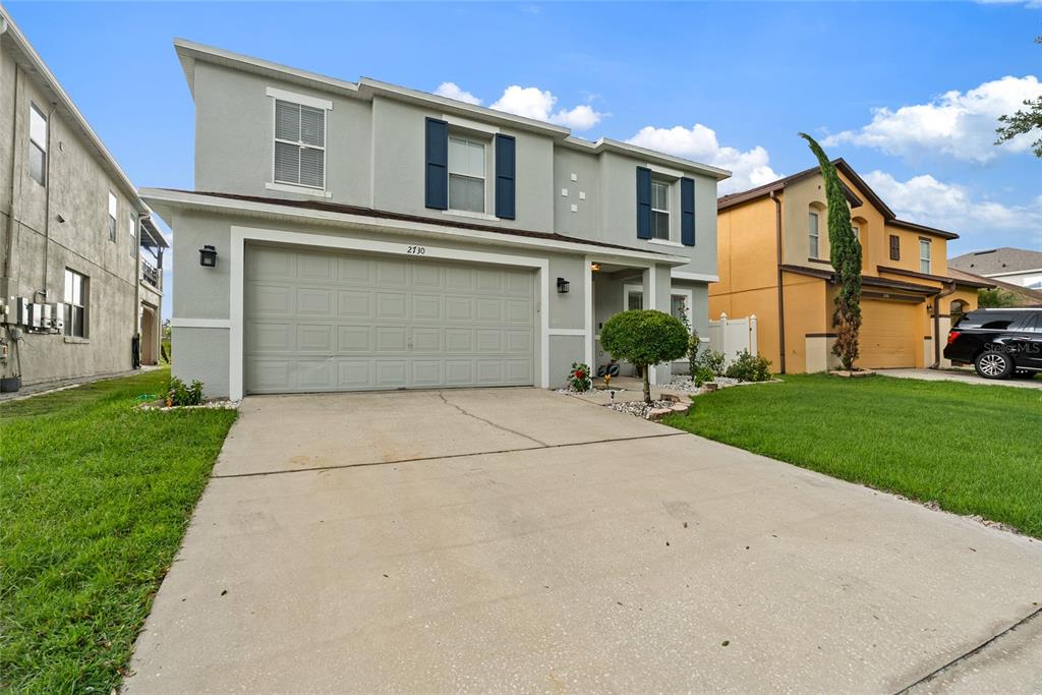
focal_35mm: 16
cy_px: 348
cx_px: 521
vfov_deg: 73.8
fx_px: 463
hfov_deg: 96.7
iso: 1000
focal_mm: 16
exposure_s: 1/30
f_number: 9
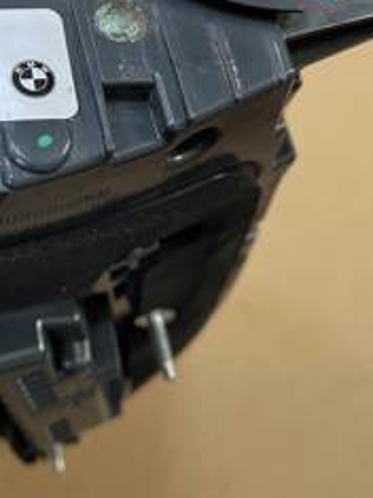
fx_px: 762
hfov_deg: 26.2
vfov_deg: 35.4
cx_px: 5
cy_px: 127
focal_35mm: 53
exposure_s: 1/50
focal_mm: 5.1
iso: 125
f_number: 1.6
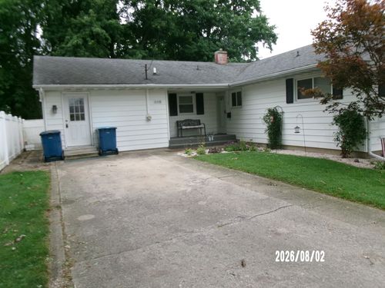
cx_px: 192
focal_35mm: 28
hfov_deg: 63.4
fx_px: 311
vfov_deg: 49.7
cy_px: 144
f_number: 3.9
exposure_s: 1/200
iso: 100
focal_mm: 5.1
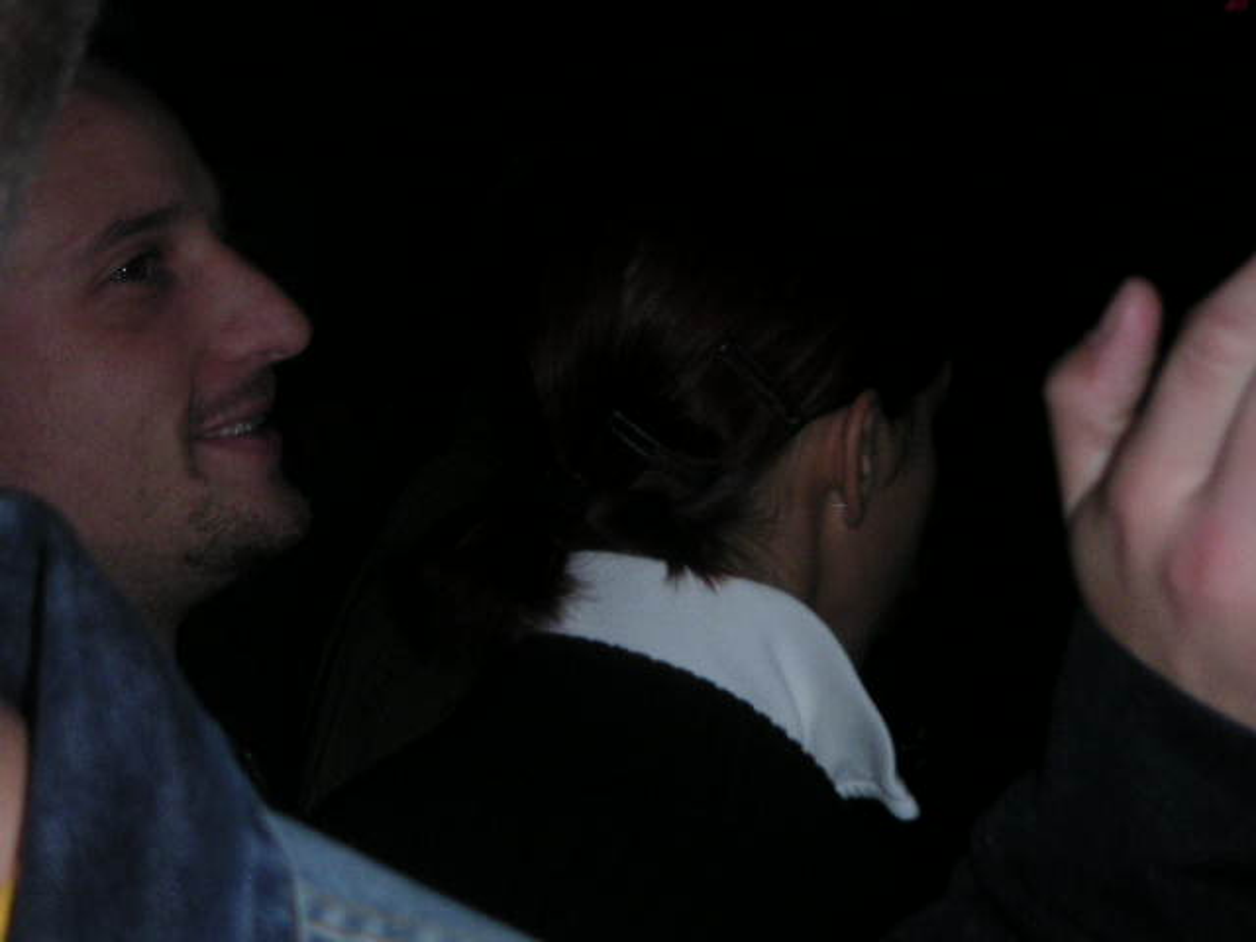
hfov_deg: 23.6
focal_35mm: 83
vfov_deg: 17.8
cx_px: 628
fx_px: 3012
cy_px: 471
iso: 160
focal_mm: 12.8
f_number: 3.3
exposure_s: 1/90
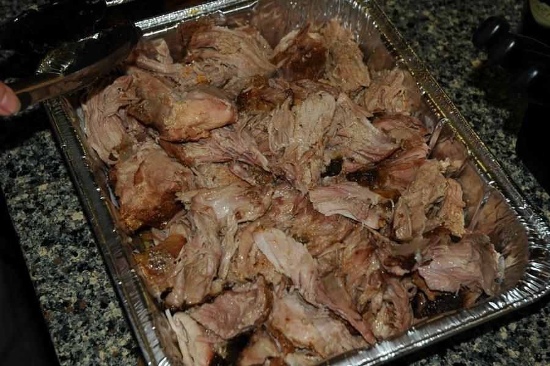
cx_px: 275
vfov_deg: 20.6
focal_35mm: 66
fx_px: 1008
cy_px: 183
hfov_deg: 30.5
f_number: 5.6
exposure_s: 1/125
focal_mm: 44
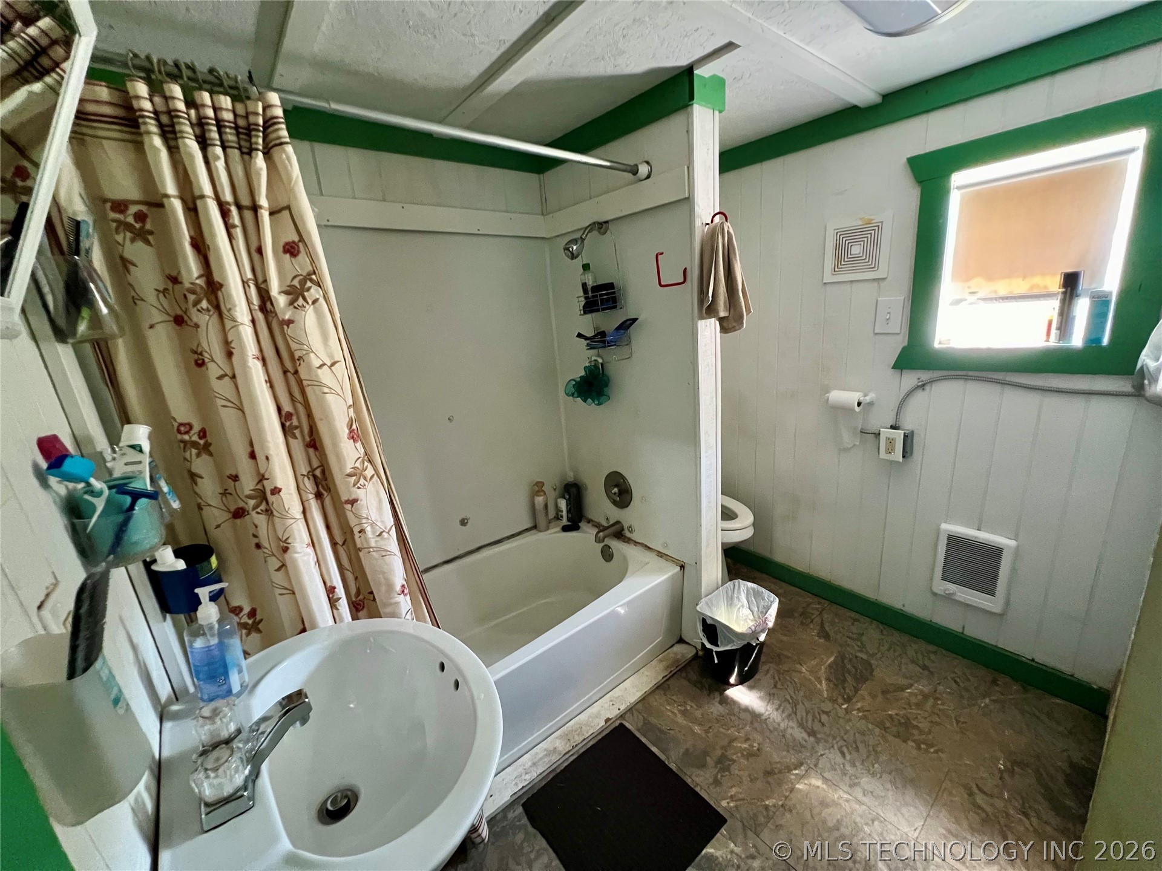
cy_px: 436
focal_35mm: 13
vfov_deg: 89.9
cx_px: 581
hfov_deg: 106.2
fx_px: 436
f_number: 1.8
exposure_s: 1/60
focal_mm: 1.57
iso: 800
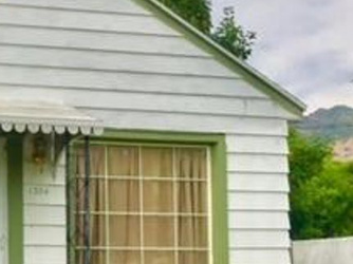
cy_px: 228
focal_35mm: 89
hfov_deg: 20.3
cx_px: -99
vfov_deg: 16.4
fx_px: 907
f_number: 2.2
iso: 32
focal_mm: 4.15
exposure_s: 1/2326
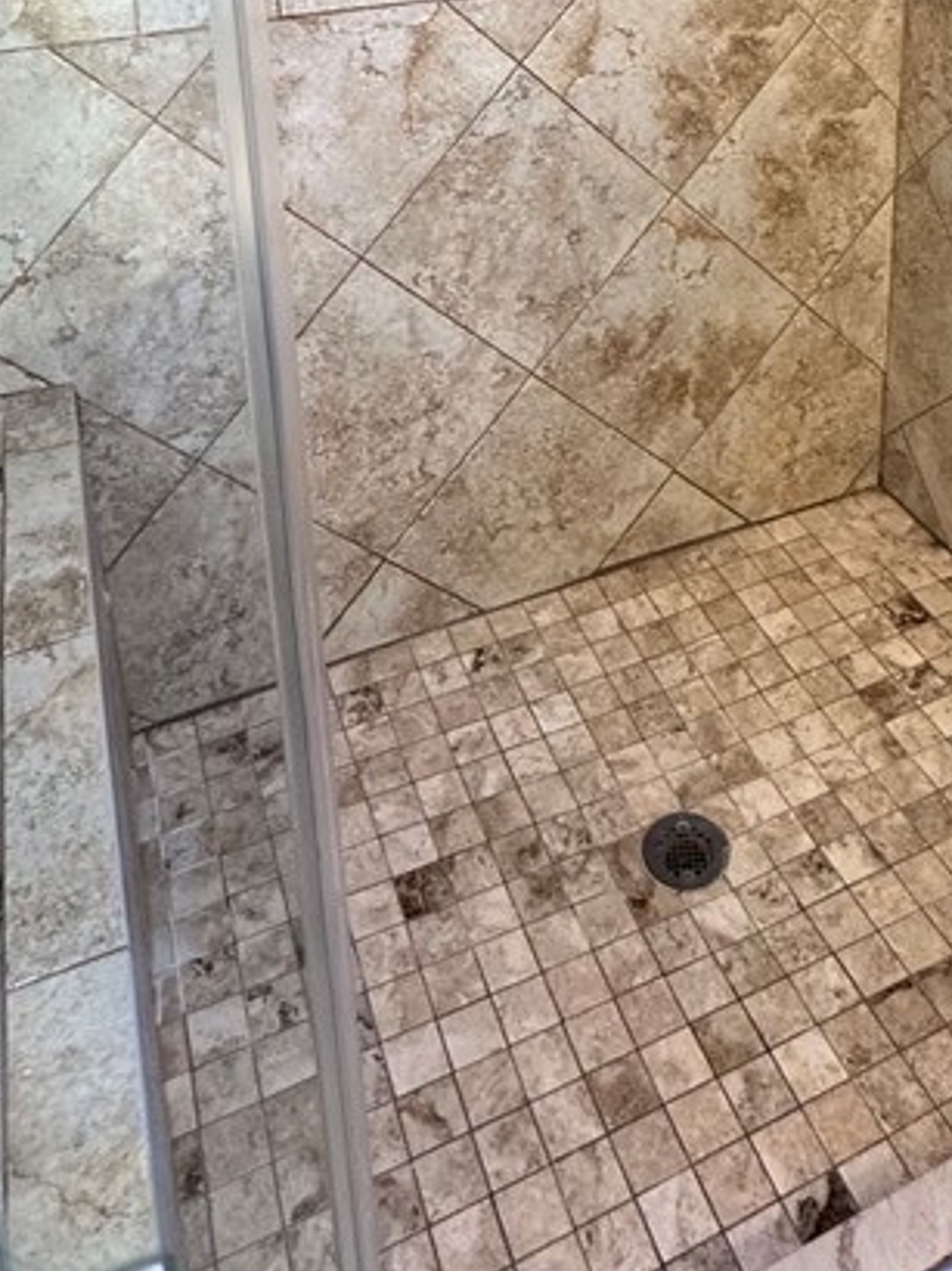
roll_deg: +0.4
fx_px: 1285
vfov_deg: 45.2
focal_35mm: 35
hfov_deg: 40.2
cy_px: 22
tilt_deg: -14.6
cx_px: 623
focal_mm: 2.22
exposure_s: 1/60
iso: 250
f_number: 2.2
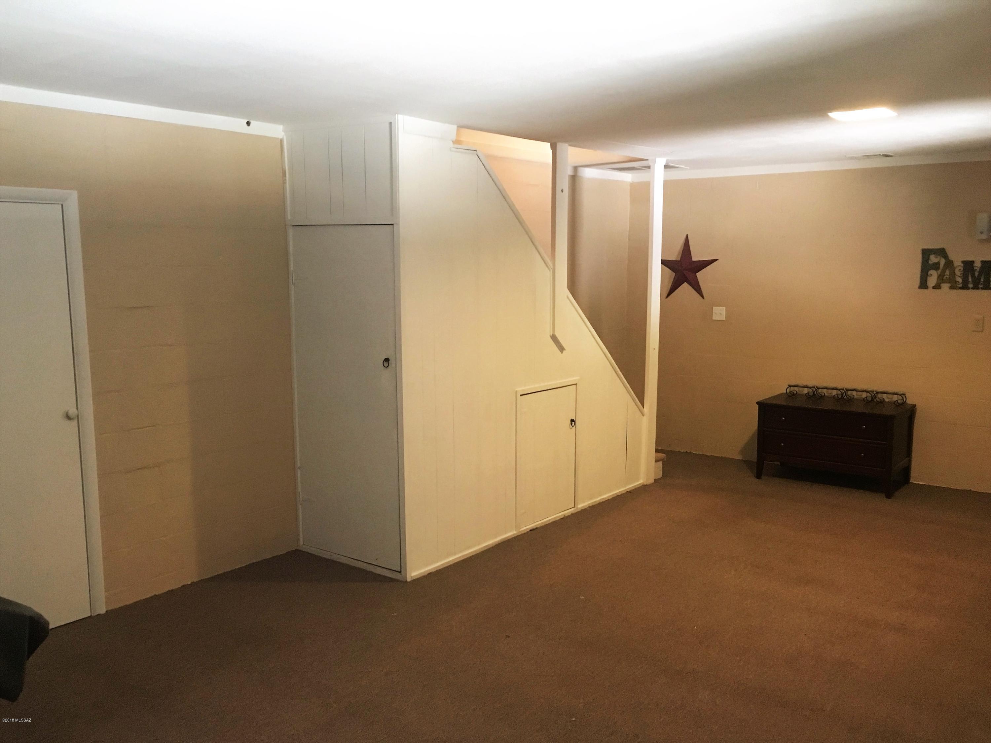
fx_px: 830
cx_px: 496
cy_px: 372
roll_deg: +0.2
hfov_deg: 61.7
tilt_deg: -8.6
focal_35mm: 29
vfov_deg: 48.2
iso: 200
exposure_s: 1/20
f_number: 2.2
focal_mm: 4.15
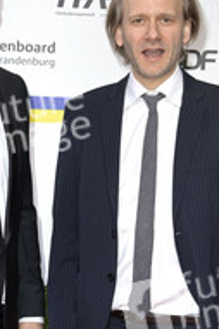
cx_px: 52
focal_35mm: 151
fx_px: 1380
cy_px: 215
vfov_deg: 13.6
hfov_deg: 9.1
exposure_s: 1/200
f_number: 6.3
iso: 640
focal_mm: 72
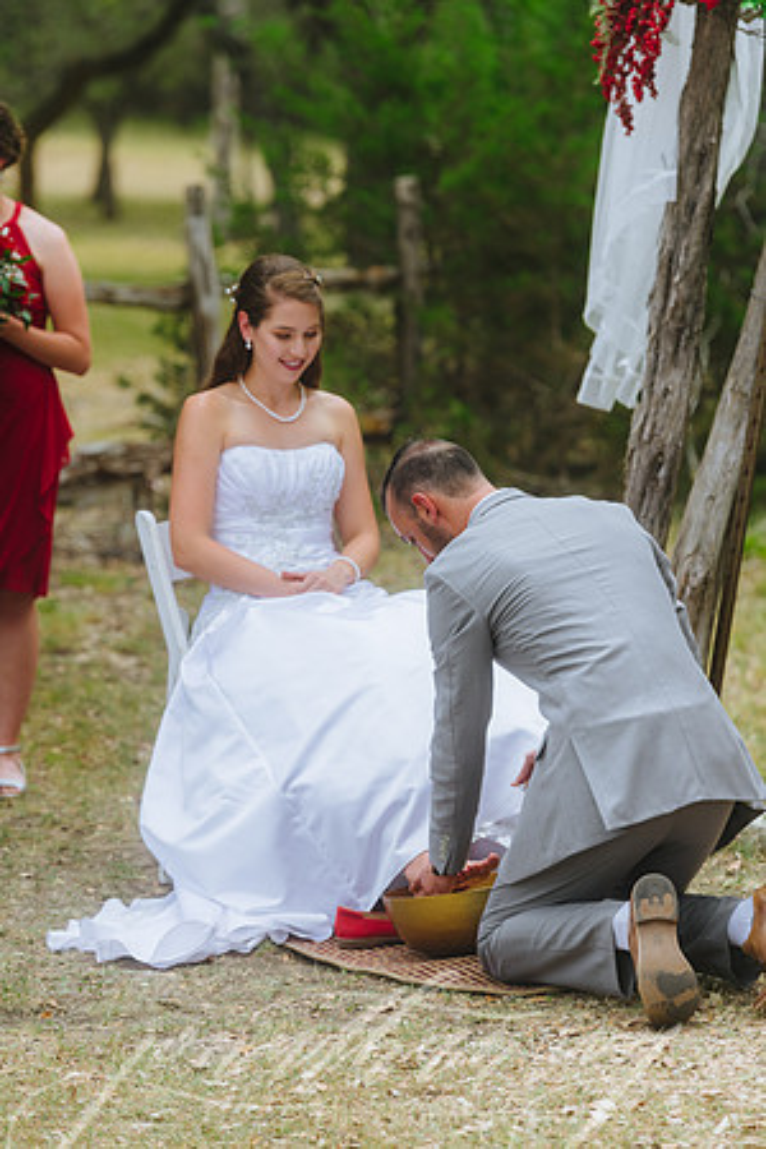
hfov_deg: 8.6
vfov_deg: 12.8
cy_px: 574
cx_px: 383
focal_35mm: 160
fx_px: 5106
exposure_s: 1/800
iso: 160
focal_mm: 160
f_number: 3.2
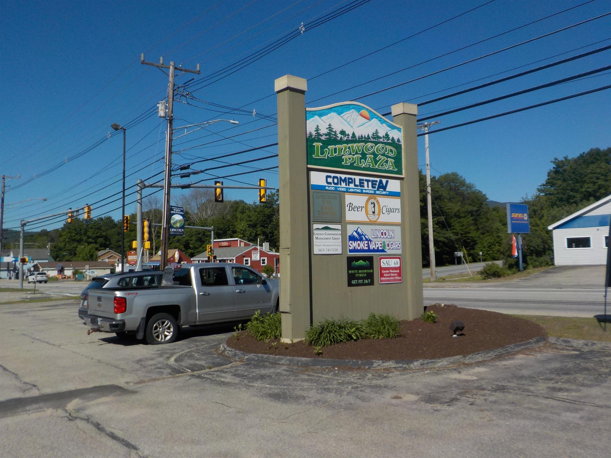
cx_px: 306
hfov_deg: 60.0
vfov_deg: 46.8
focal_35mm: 30
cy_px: 229
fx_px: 530
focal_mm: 4.1
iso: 125
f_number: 3.3
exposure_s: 1/2000
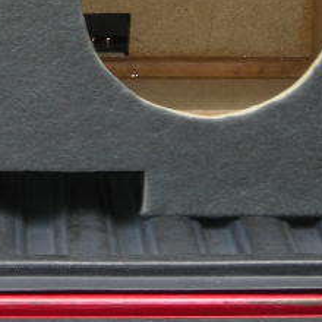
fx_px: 1758
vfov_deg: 10.4
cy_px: 6
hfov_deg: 10.4
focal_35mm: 167
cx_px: 47
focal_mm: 10.8
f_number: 3.9
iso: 50
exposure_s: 1/30
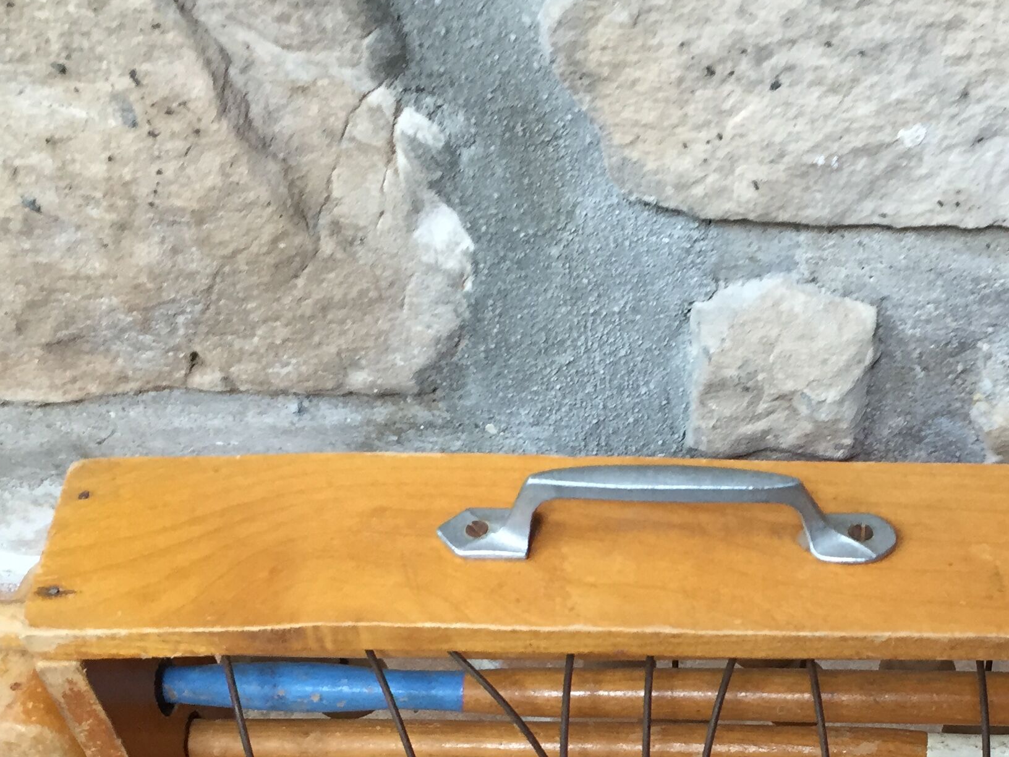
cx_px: 772
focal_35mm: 58
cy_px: 674
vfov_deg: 24.5
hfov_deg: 32.5
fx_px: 1691
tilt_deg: -53.6
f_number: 2.2
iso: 100
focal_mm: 4.15
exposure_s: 1/33
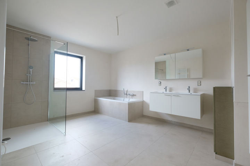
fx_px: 104
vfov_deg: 77.3
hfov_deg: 100.4
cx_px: 125
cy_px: 83
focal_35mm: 15
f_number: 4
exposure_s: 1/60
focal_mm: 10
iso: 640
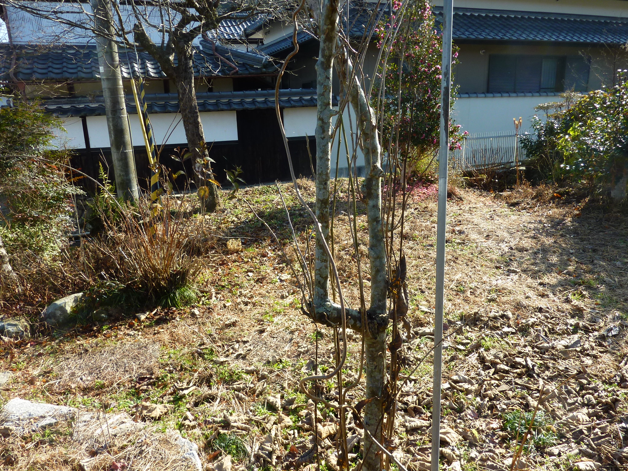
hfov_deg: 69.4
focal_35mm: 25
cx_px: 314
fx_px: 454
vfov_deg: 54.9
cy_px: 236
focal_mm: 4.1
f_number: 4
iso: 80
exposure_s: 1/200
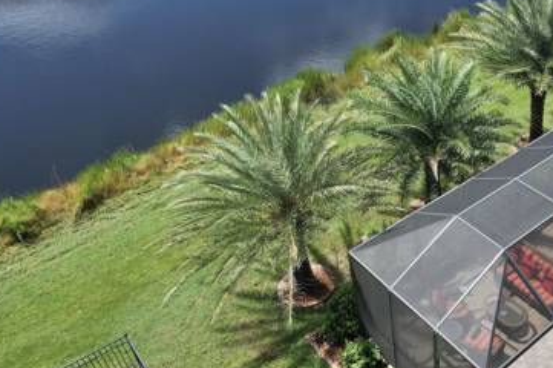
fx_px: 599
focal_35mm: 39
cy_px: 155
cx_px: 444
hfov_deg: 46.9
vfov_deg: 34.1
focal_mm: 8.38
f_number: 2.8
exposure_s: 1/1250
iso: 100
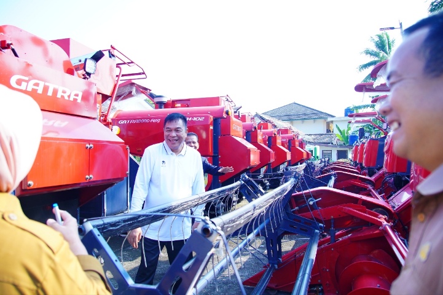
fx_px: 295
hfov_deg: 73.8
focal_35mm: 24
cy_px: 148
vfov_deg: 53.1
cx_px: 222
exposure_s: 1/1600
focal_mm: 24
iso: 1250
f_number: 4.5
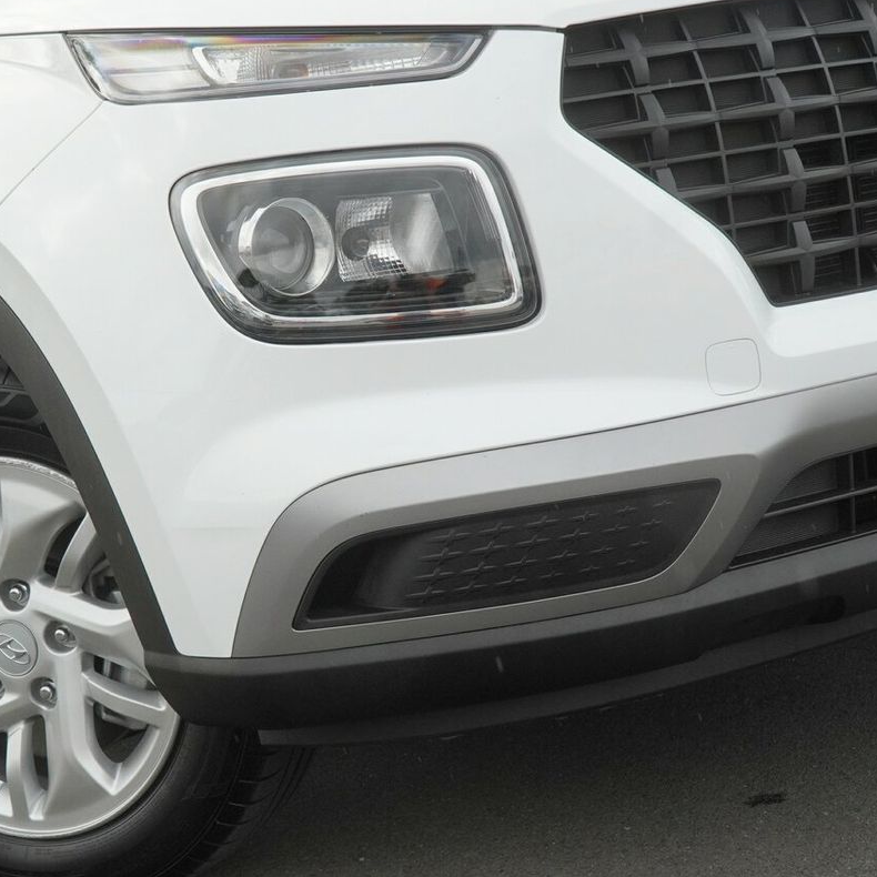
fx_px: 1777
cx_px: 271
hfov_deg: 27.5
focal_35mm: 62
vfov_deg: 27.7
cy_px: 434
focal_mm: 32
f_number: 7.1
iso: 800
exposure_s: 1/640
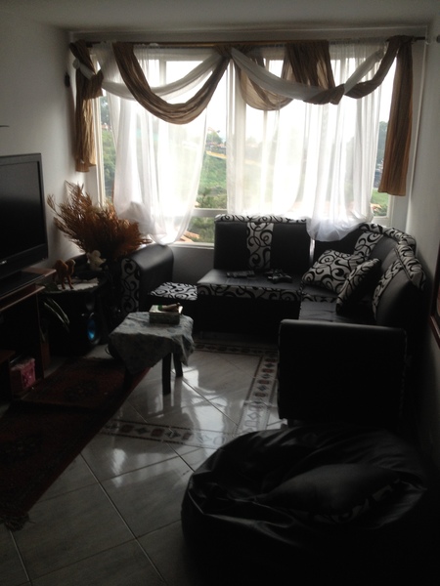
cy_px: 293
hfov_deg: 40.7
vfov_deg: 52.6
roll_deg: +1.5
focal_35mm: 35
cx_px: 220
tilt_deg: -18.6
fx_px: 593
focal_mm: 4.28
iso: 80
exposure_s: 1/20
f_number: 2.4
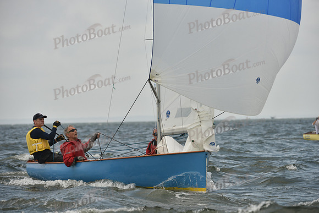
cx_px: 160
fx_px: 2393
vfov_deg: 5.1
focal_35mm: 270
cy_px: 106
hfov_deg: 7.6
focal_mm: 270
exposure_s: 1/1600
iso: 320
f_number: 6.3
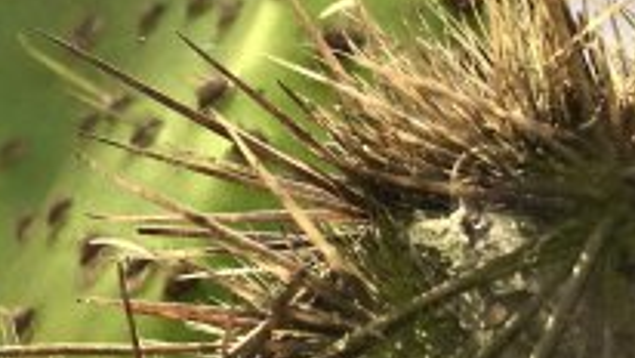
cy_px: 239
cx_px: 3
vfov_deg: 12.9
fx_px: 1583
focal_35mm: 94
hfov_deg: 21.9
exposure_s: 1/2959
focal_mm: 4.15
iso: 32
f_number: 2.2
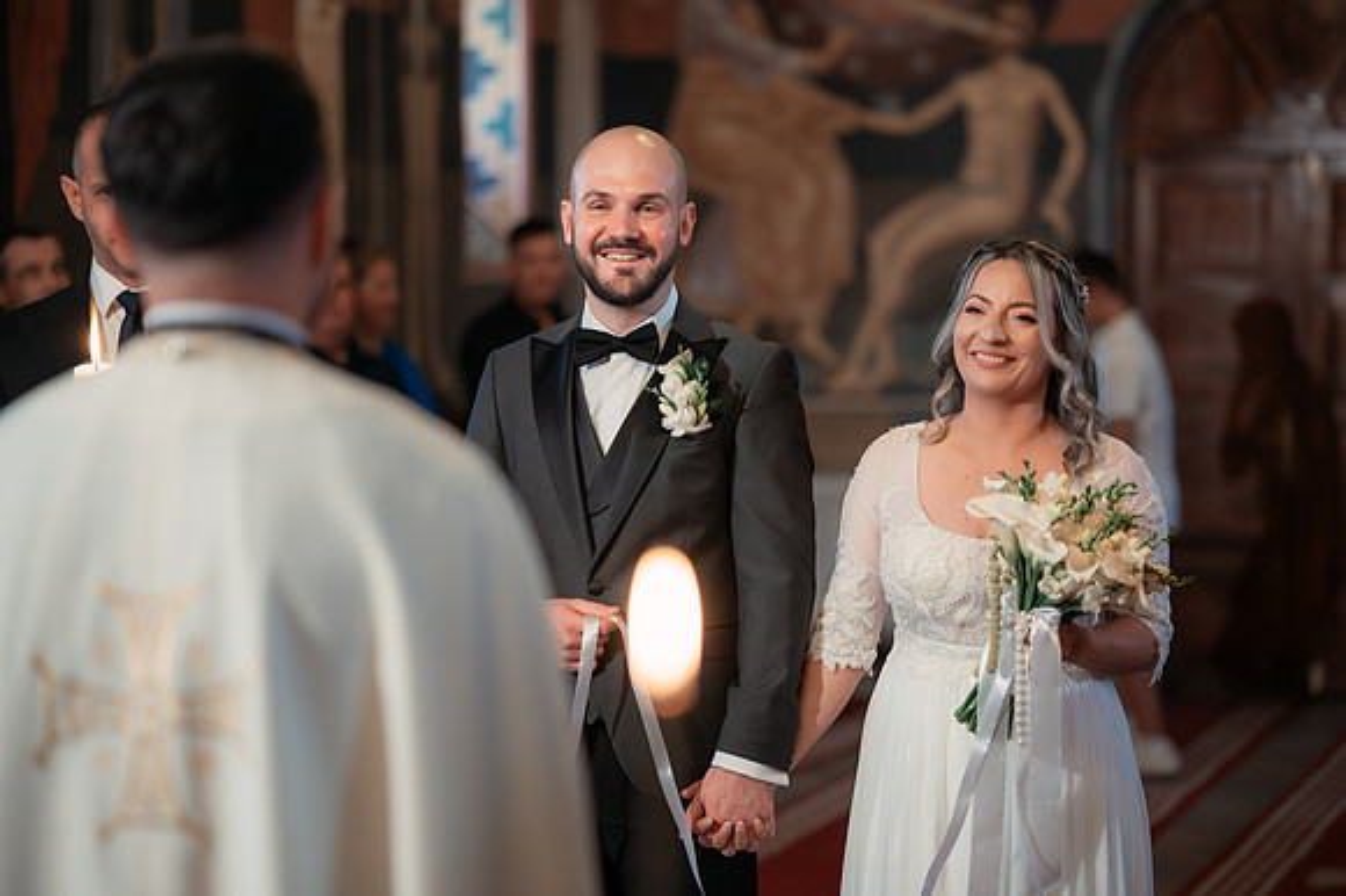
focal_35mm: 89
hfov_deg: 23.0
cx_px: 701
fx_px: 3308
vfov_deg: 15.4
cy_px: 467
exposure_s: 1/200
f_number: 1.8
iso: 1600
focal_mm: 85
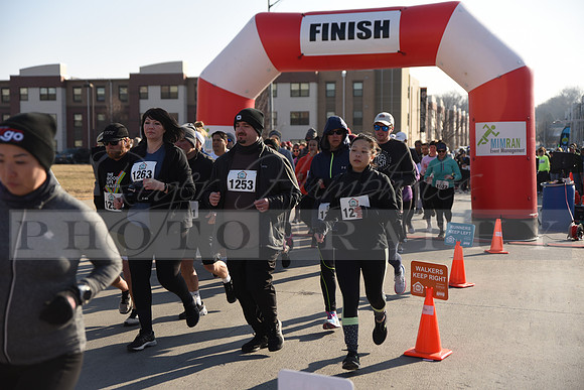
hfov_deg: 38.2
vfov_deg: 26.0
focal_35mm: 52
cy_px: 195
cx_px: 292
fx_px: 844
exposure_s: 1/1250
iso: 100
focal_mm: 52
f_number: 2.8
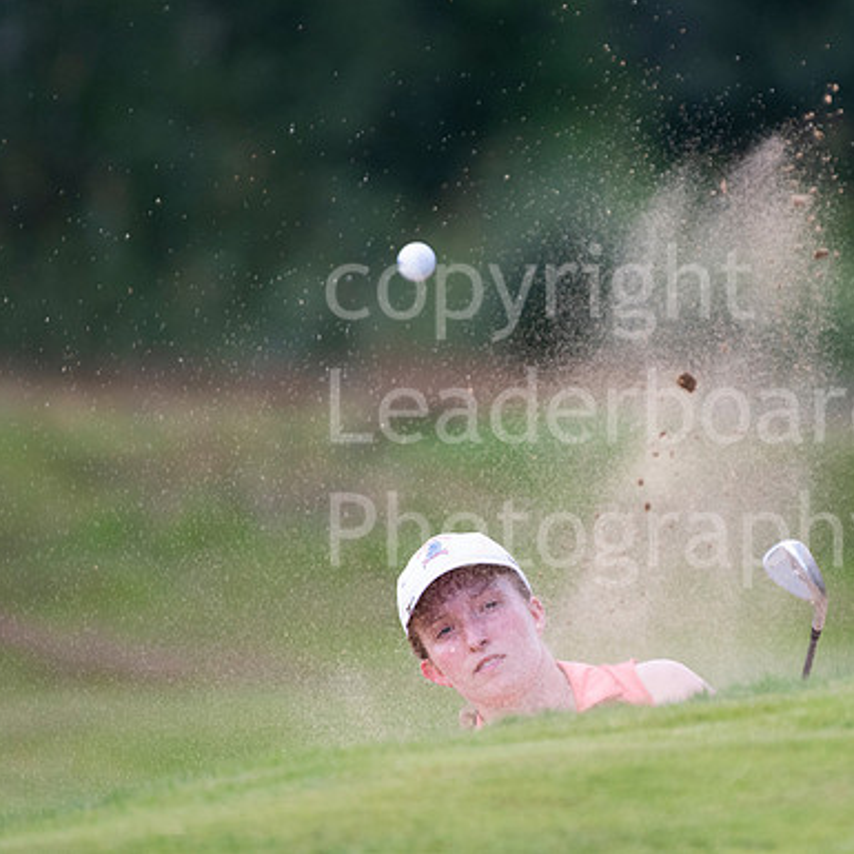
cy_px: 427
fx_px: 26823
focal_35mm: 961
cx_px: 617
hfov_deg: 1.8
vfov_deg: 1.8
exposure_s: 1/1600
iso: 1250
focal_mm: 500
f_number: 5.6
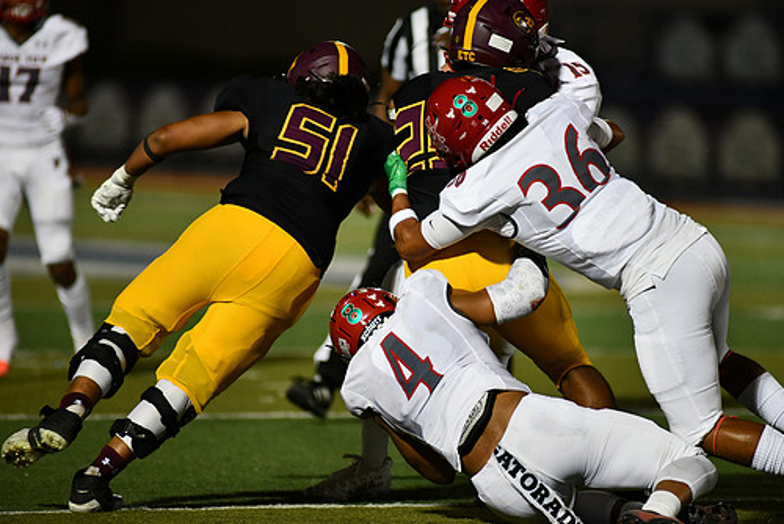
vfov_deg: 4.0
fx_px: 7583
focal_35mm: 348
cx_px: 436
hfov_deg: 5.9
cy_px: 300
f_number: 2.8
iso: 1400
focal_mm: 300
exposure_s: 1/1000
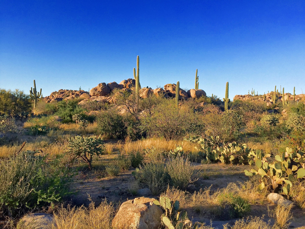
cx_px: 152
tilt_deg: +0.1
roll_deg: -1.6
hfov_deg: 61.7
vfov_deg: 48.2
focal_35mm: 29
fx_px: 256
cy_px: 114
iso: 32
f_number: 2.2
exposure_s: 1/842
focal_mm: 4.15
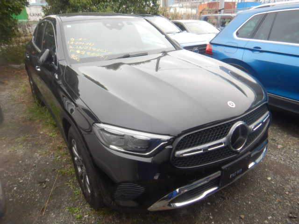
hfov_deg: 71.6
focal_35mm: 24
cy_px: 112
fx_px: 207
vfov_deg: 56.8
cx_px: 150
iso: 125
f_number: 2.8
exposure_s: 1/40
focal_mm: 4.3
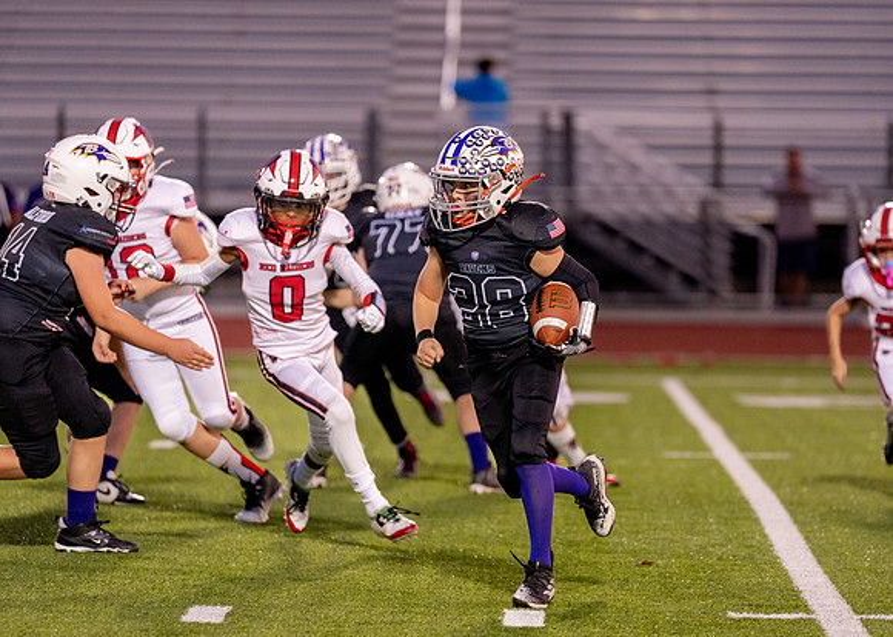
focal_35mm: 253
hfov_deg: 8.0
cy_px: 324
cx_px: 481
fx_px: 6412
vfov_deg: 5.7
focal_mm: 197
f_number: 2.8
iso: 1600
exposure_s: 1/1000
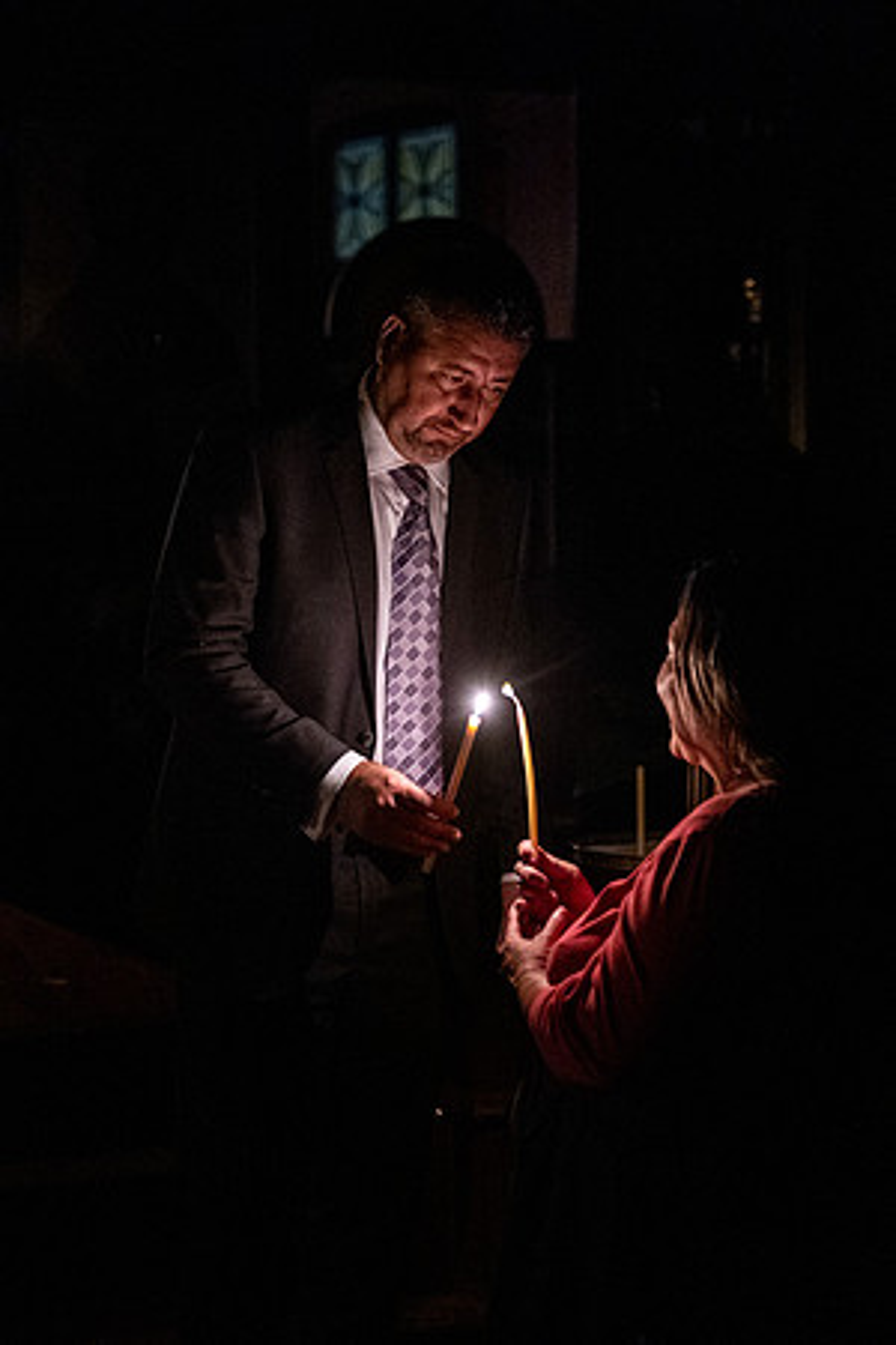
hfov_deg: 25.5
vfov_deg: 37.5
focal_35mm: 53
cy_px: 672
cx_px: 448
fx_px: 1979
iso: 6400
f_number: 1.8
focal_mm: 35
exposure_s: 1/60
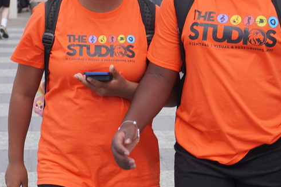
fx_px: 937
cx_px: 156
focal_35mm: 120
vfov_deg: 11.4
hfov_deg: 17.1
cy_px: 35
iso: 100
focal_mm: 38
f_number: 5.6
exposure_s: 1/320
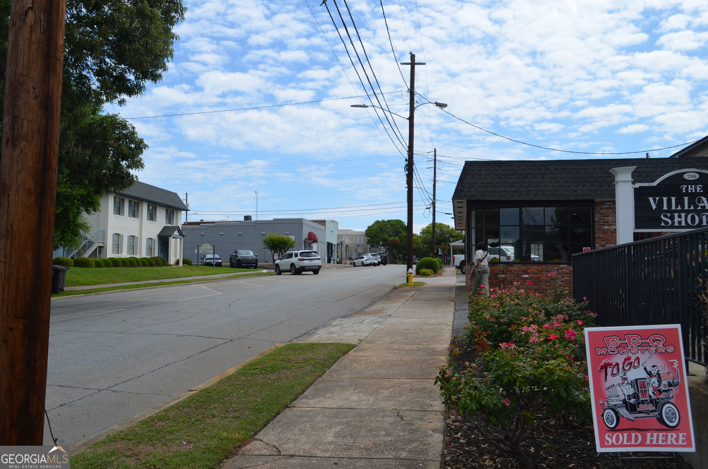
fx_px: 648
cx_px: 354
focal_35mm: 33
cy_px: 234
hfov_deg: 57.3
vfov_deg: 39.8
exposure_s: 1/320
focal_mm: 22
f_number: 9
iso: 100
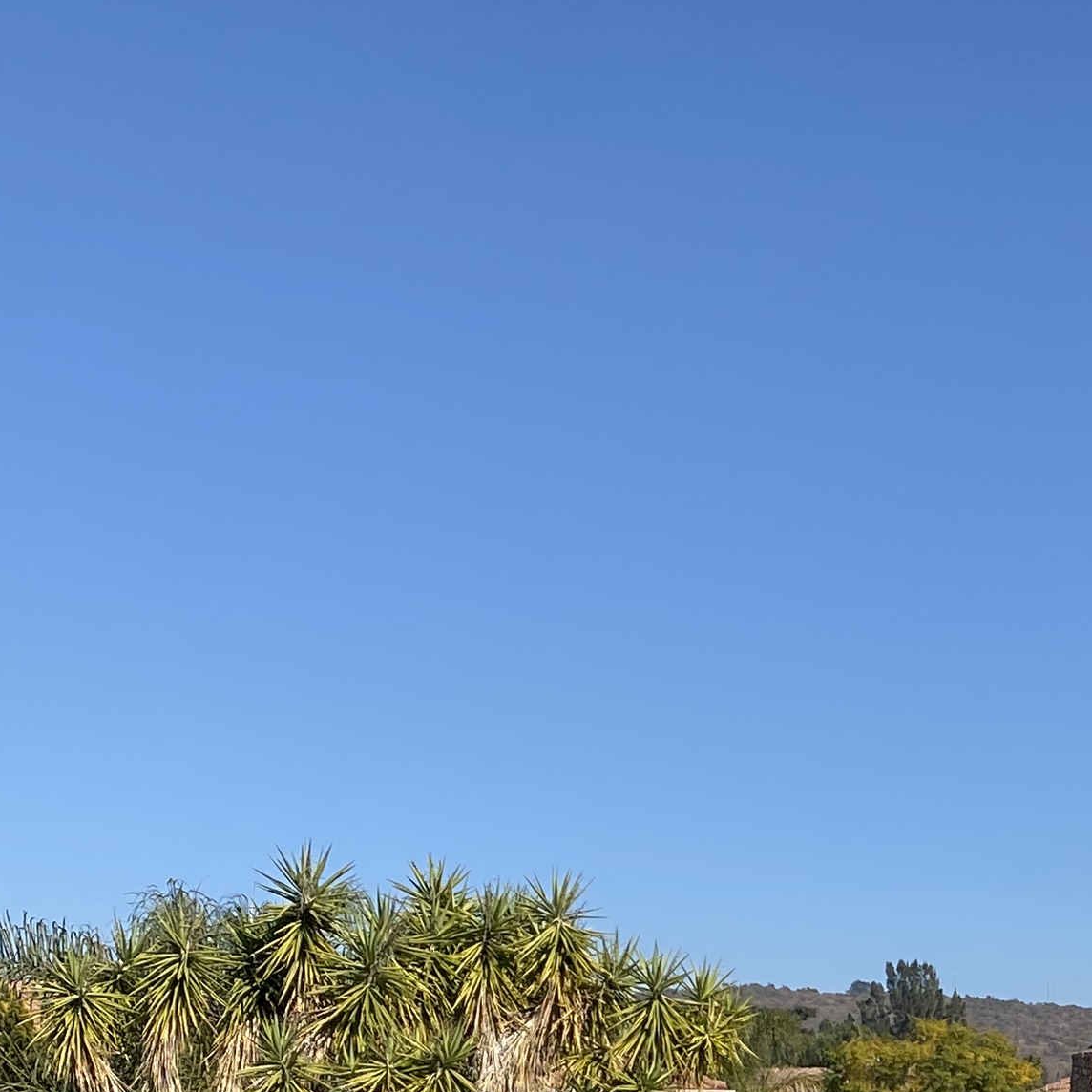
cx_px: 1218
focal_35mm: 81
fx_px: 2891
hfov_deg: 20.4
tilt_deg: +0.6
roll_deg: +1.0
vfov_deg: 20.0
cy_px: 1318
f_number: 1.8
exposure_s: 1/4115
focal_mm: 4.25
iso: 32
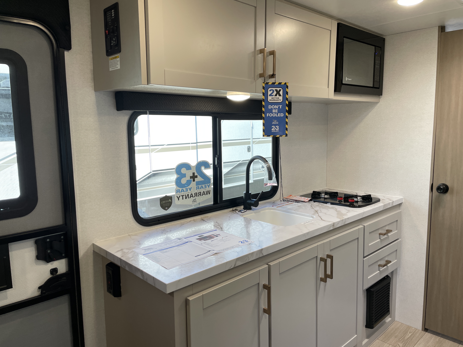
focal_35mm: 26
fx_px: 348
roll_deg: +1.9
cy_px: 174
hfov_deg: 67.3
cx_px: 232
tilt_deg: -6.8
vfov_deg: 53.1
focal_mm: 4.2
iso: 64
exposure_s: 1/121
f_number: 1.6
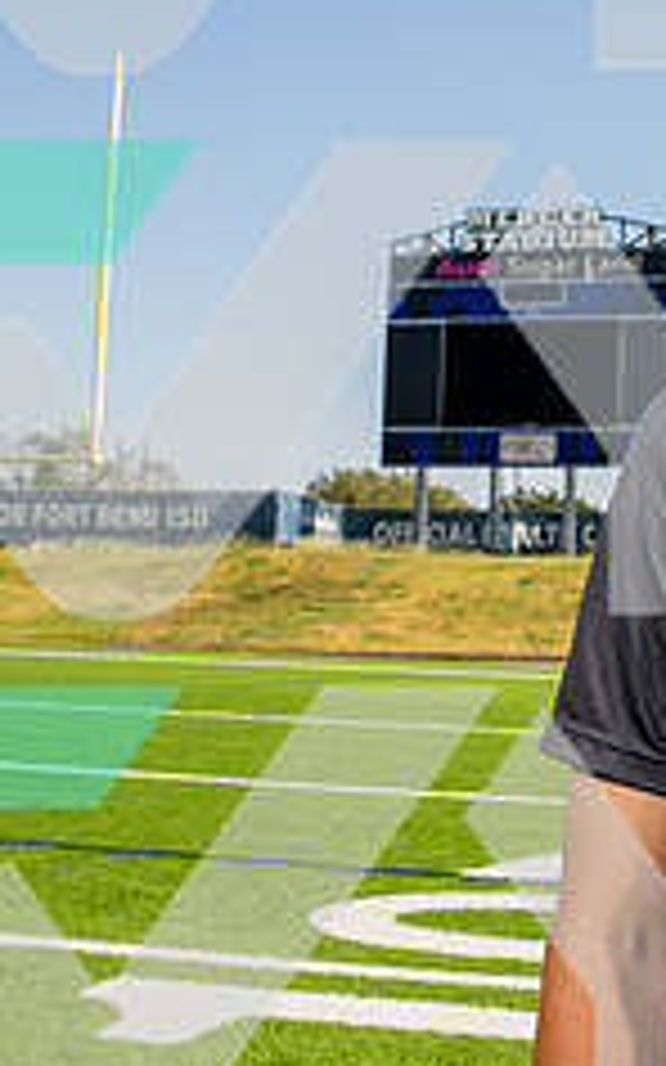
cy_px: 380
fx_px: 1744
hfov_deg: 19.8
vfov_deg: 33.8
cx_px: 873
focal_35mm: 60
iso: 50
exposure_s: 1/125
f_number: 7.1
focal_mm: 24
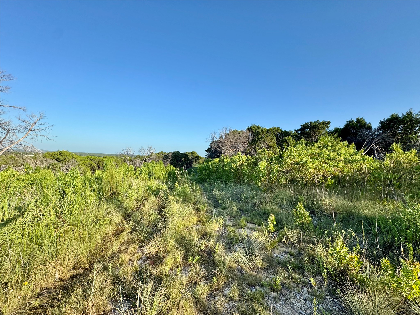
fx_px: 170
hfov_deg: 102.1
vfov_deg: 85.7
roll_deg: -2.5
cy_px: 158
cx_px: 210
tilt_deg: -0.6
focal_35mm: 14
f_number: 2.2
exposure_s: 1/1126
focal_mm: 2.22
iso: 40
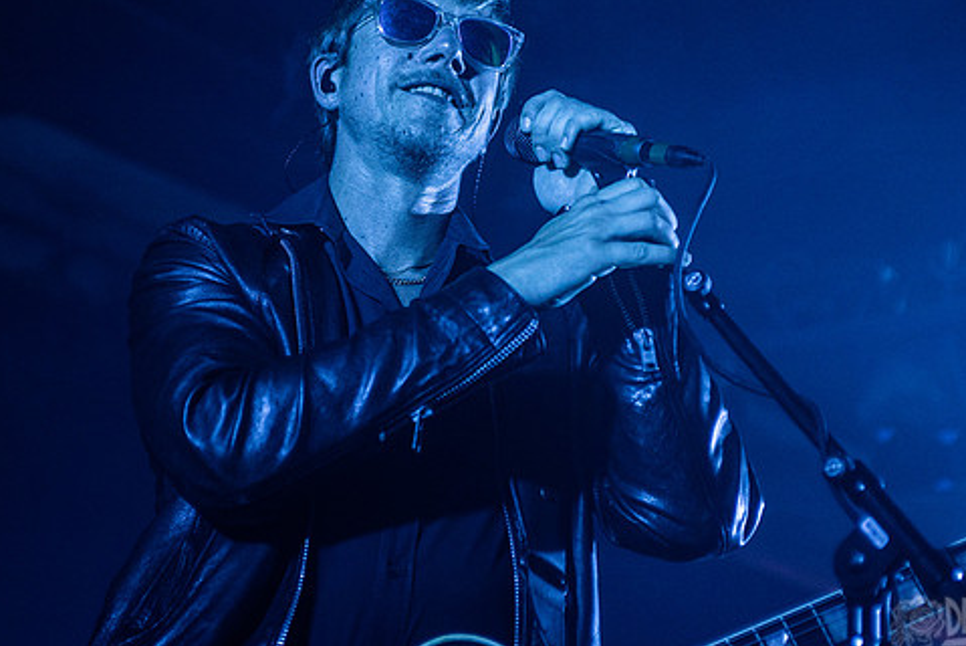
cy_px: 221
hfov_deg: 21.0
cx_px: 460
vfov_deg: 14.1
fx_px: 2604
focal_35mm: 97
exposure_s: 1/60
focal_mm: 70
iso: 3200
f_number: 3.2
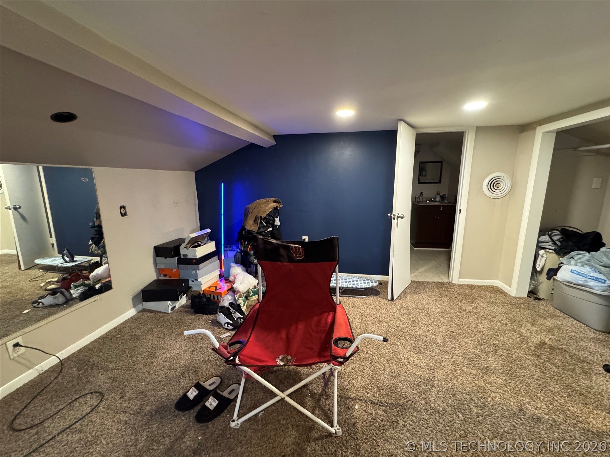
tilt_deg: -12.1
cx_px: 305
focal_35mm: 14
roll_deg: +0.2
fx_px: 247
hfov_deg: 102.1
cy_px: 228
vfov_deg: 85.7
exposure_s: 1/60
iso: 1000
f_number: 2.2
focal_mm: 2.22
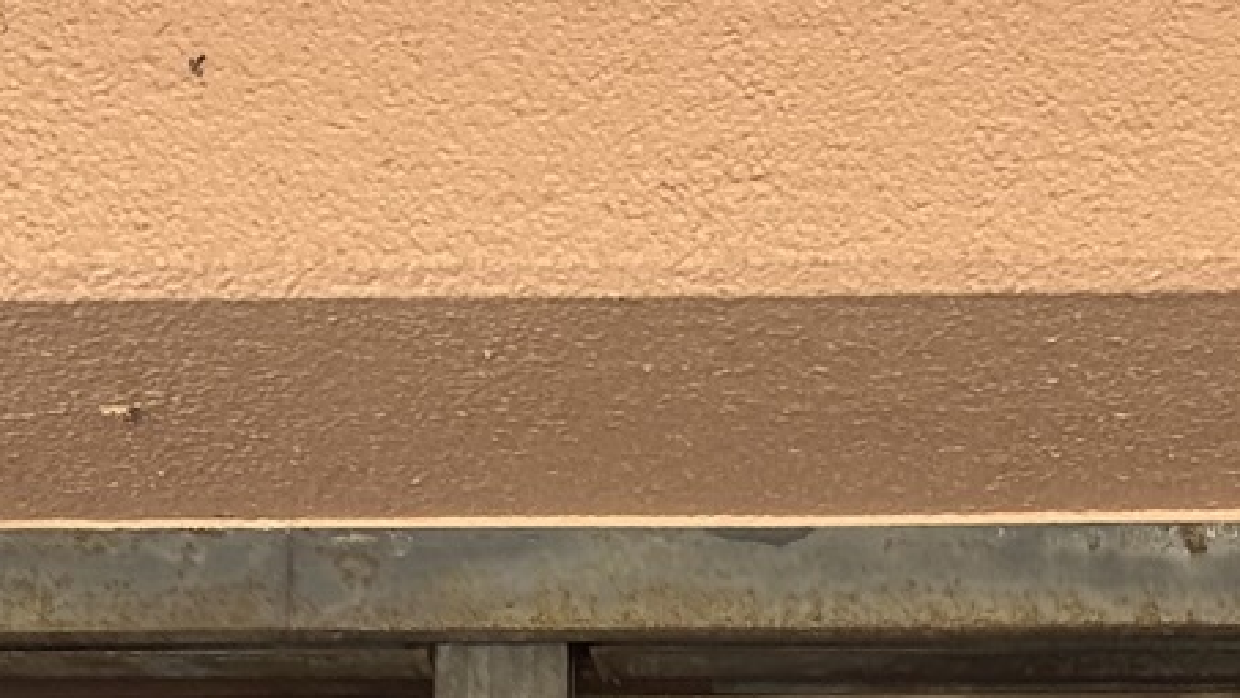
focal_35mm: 125
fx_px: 4111
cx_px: 1147
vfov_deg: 8.8
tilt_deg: +14.8
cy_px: 1703
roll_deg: +1.1
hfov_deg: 16.9
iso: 50
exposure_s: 1/349
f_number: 1.5
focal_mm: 5.7
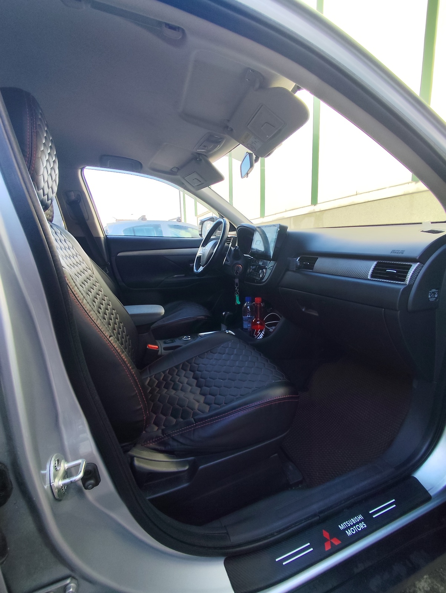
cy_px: 296
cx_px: 223
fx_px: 275
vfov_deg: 94.5
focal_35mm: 16
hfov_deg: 78.2
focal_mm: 1.65
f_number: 2.2
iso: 50
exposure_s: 1/188
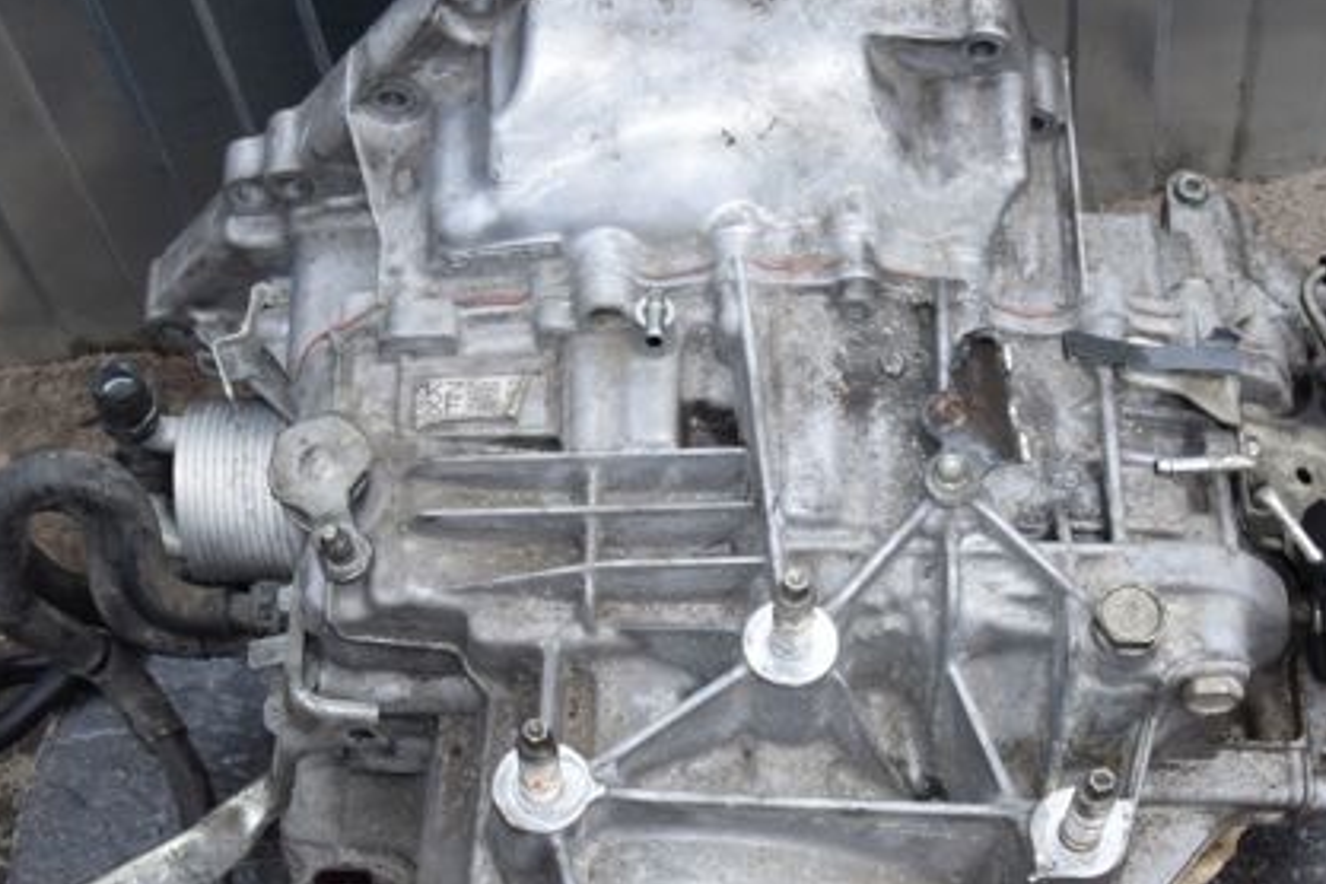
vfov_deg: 19.7
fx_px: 2541
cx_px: 747
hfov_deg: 29.2
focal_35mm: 69
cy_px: 550
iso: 800
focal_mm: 30
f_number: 18
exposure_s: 1/200
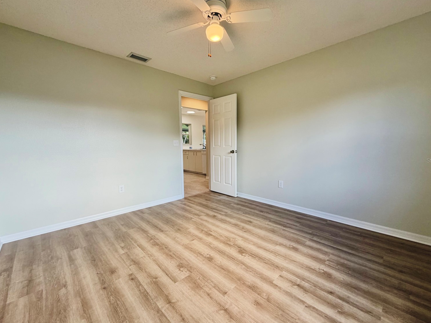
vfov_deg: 81.8
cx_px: 223
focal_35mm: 15
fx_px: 187
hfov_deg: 98.1
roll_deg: +0.4
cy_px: 160
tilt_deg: -4.5
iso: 100
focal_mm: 2.22
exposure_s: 1/121
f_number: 2.2
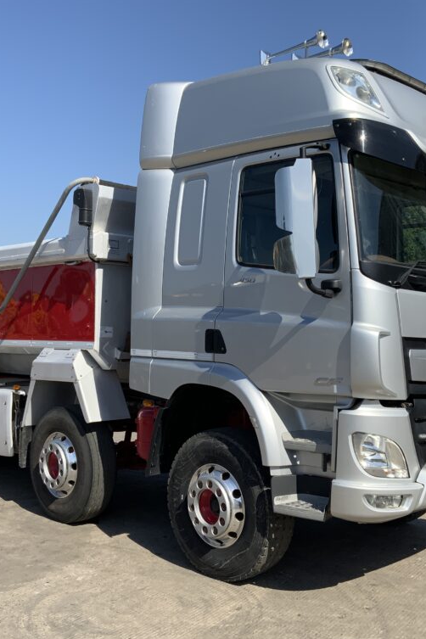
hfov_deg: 32.6
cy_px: 322
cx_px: 238
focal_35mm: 41
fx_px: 728
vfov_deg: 47.4
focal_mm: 3
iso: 16
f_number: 1.8
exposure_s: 1/1912
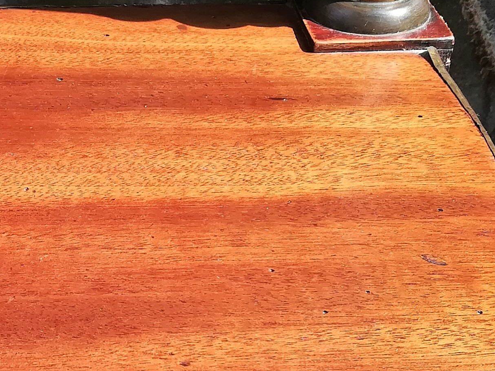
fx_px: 1215
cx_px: 65
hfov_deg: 22.5
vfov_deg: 17.3
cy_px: 262
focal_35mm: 85
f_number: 2.2
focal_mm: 3.83
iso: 50
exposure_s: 1/299
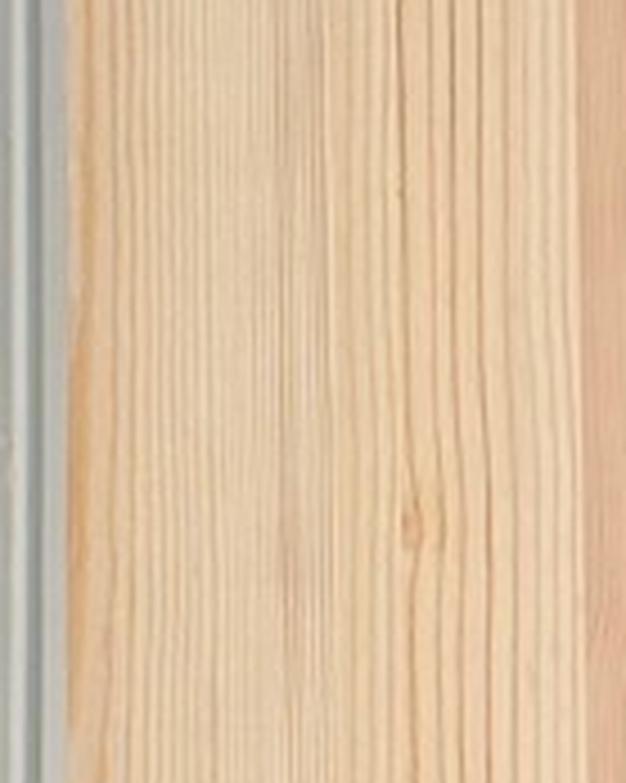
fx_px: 3755
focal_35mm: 162
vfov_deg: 11.1
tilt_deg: +3.6
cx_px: -1162
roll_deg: -0.5
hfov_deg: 8.3
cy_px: 1390
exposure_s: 1/66
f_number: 1.78
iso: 200
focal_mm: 6.76
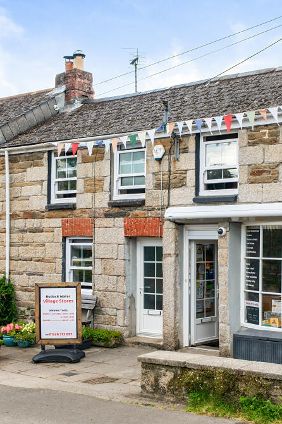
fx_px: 612
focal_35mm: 52
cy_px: 210
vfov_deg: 38.2
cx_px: 204
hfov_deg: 25.7
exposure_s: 1/200
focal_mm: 23
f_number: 8
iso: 400
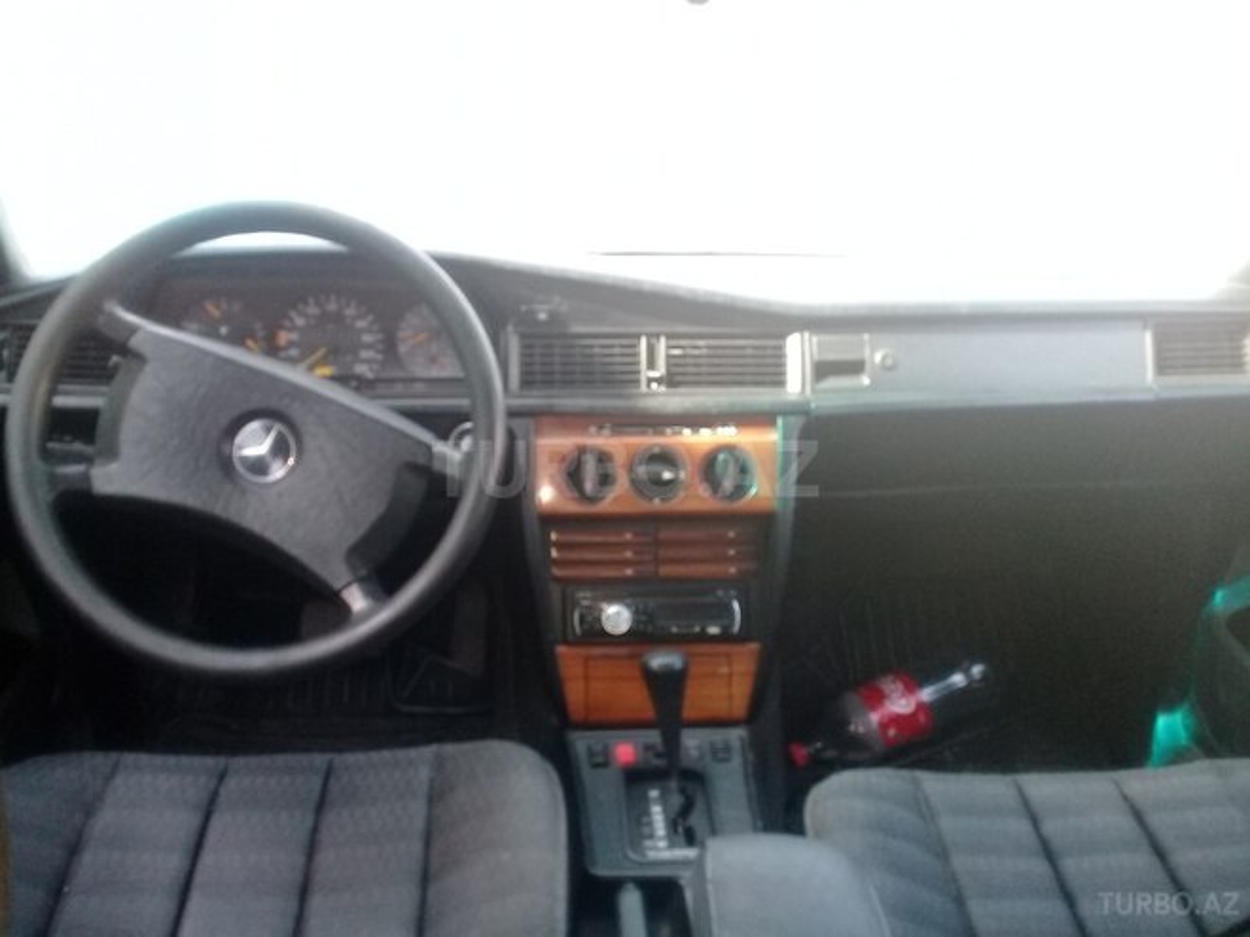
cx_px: 625
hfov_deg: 58.4
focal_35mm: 31
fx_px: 1119
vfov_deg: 45.4
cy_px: 468
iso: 80
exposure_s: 1/50
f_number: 2.2
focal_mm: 3.3
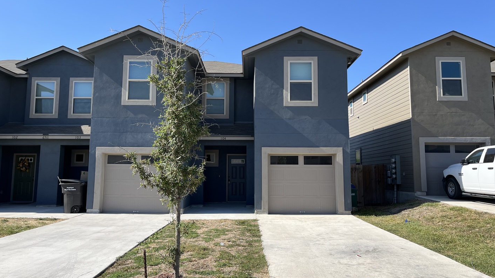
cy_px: 132
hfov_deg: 66.1
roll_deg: -0.5
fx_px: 381
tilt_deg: +7.6
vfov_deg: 40.2
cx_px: 247
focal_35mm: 29
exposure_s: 1/2755
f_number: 1.6
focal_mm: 5.1
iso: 50
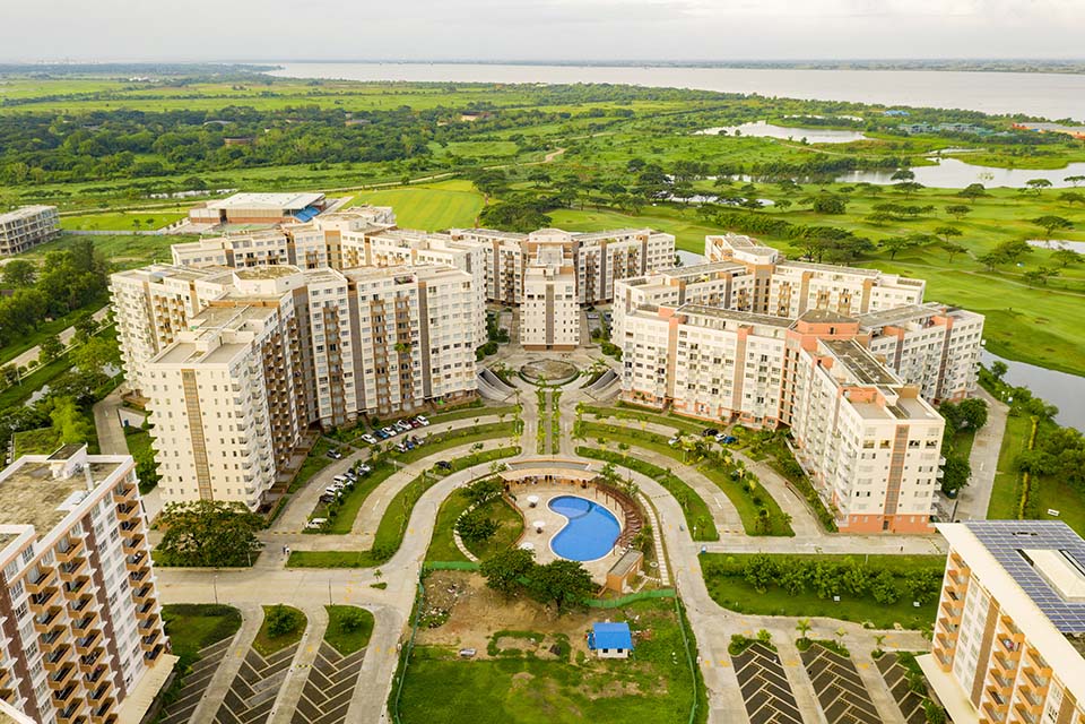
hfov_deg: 65.5
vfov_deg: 46.4
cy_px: 362
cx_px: 542
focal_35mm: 28
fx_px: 844
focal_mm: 10.26
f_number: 4.5
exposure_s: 1/100
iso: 100
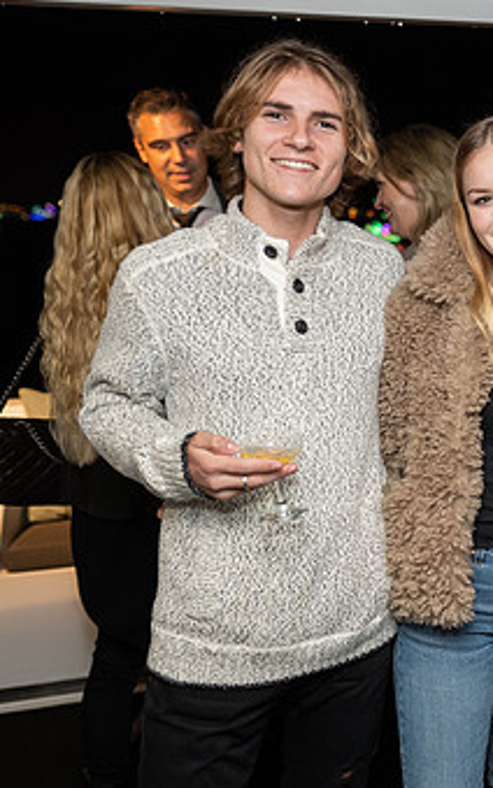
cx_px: 628
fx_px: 988
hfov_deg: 24.7
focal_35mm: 46
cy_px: 404
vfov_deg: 43.5
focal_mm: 24
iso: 1600
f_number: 2
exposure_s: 1/250
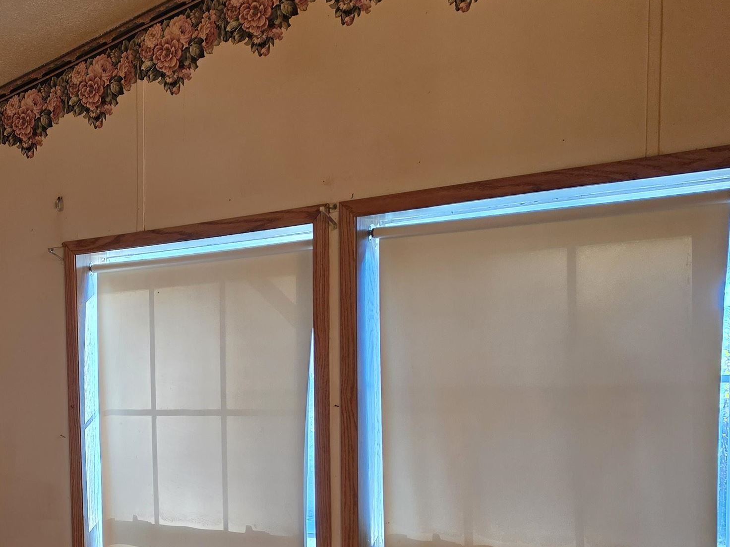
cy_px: 455
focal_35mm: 48
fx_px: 1012
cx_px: 48
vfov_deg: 29.4
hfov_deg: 36.7
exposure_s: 1/120
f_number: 1.4
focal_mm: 6.5
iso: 100
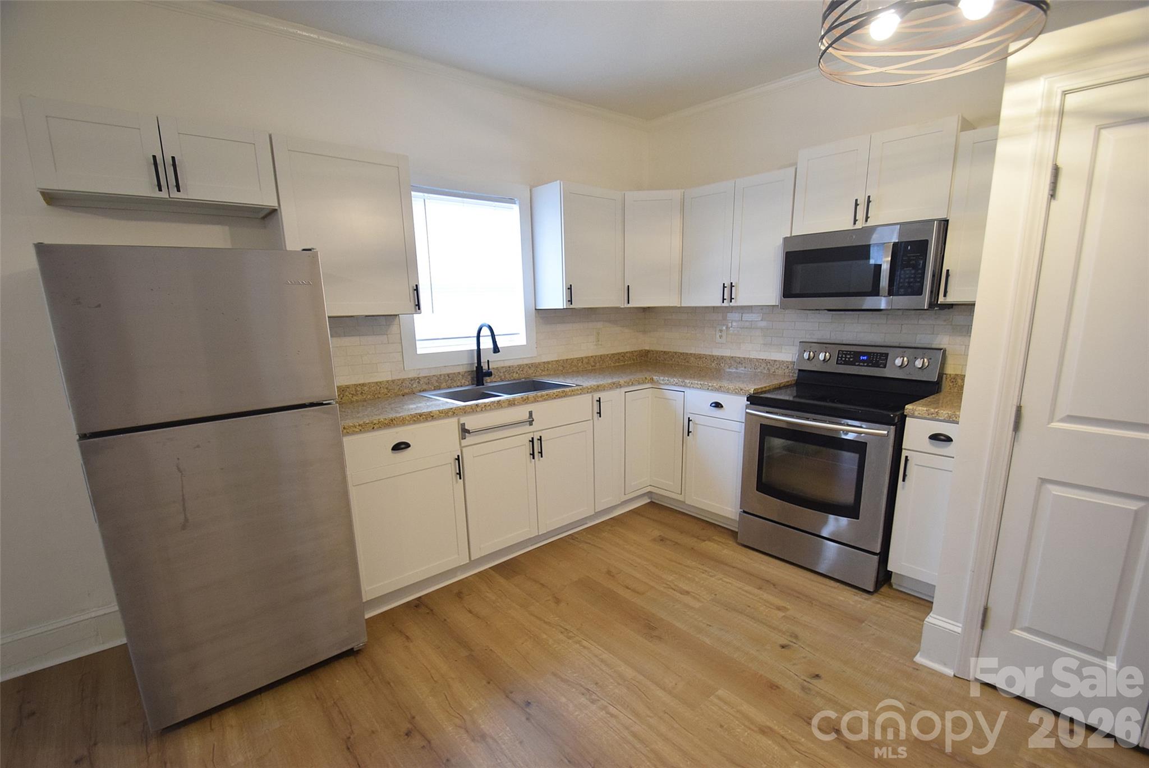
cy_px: 384
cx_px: 574
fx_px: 479
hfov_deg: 100.4
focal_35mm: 15
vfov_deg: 77.4
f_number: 3.5
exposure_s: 1/60
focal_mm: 10
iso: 900
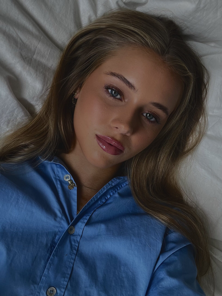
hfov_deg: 46.8
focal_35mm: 30
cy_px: 148
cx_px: 111
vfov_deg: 60.0
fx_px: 257
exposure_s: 1/74
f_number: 2.2
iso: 100
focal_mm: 2.71
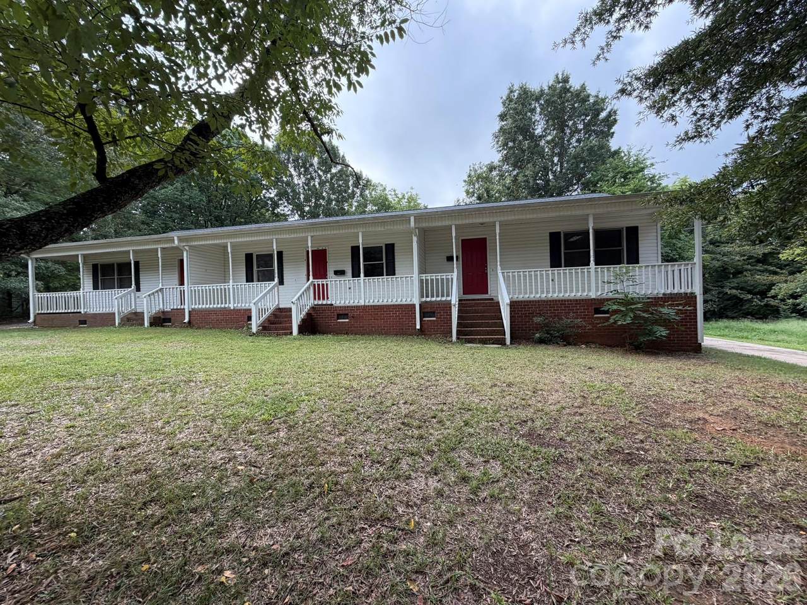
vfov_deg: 85.7
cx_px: 404
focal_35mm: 14
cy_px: 302
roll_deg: +2.4
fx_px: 326
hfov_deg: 102.1
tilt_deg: +0.9
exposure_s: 1/490
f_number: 2.2
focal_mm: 2.22
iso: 64
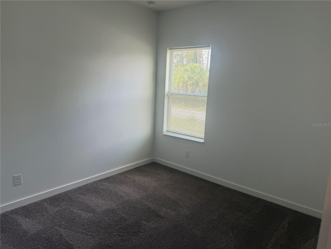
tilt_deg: -10.6
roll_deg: -3.5
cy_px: 124
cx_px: 166
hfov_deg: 71.6
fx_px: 229
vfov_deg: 56.8
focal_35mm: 24
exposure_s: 1/131
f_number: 1.78
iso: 100
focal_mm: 6.76
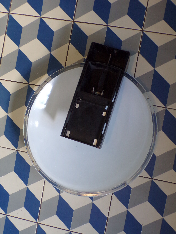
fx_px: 251
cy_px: 117
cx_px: 88
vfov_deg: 50.1
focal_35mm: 37
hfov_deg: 38.7
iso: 226
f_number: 3.3
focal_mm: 6.6
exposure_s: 1/17
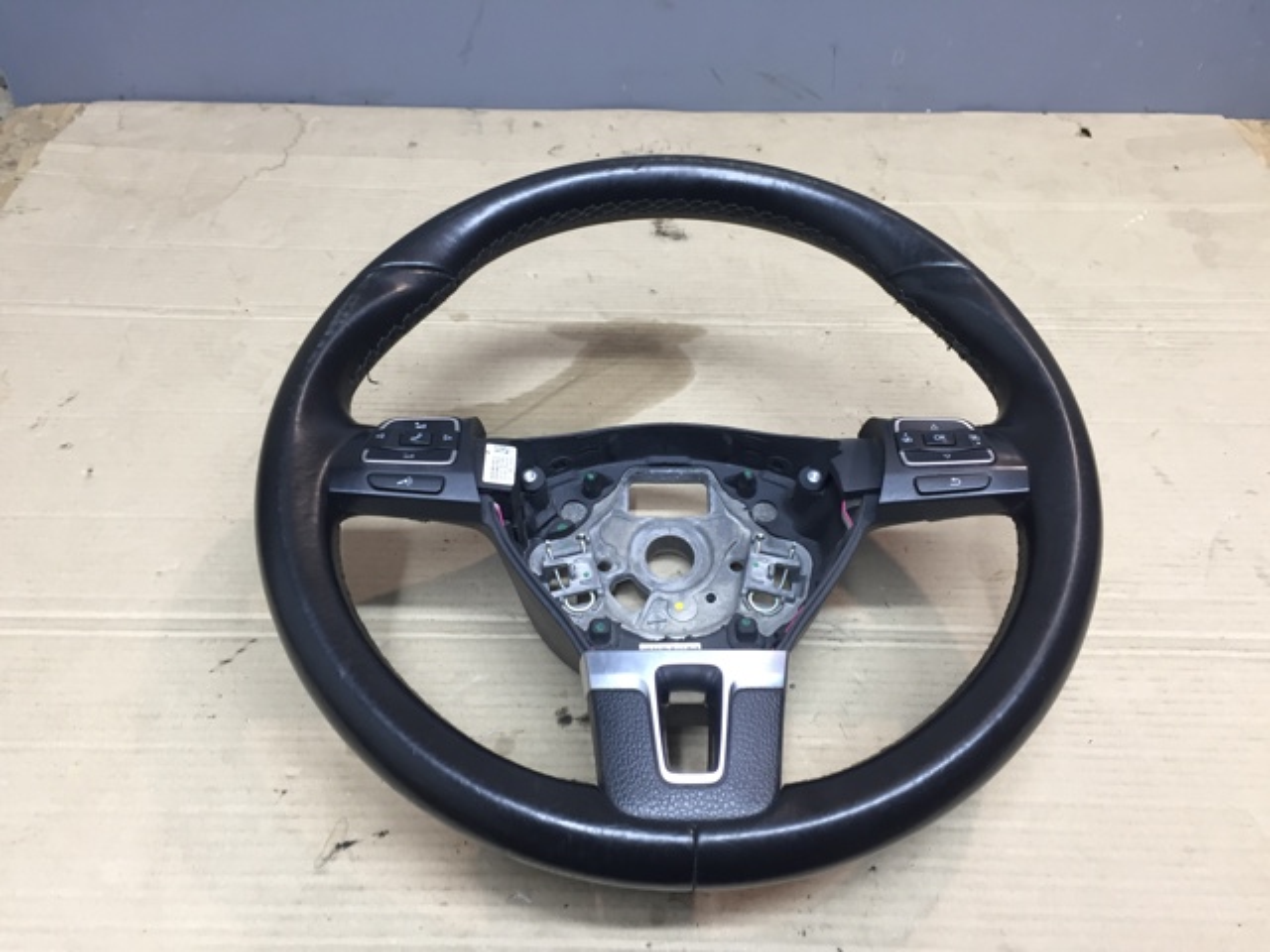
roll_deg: -1.7
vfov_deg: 48.2
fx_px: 1064
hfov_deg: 61.7
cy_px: 476
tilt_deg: -44.9
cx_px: 635
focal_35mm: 29
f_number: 2.2
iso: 80
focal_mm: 4.15
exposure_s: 1/33
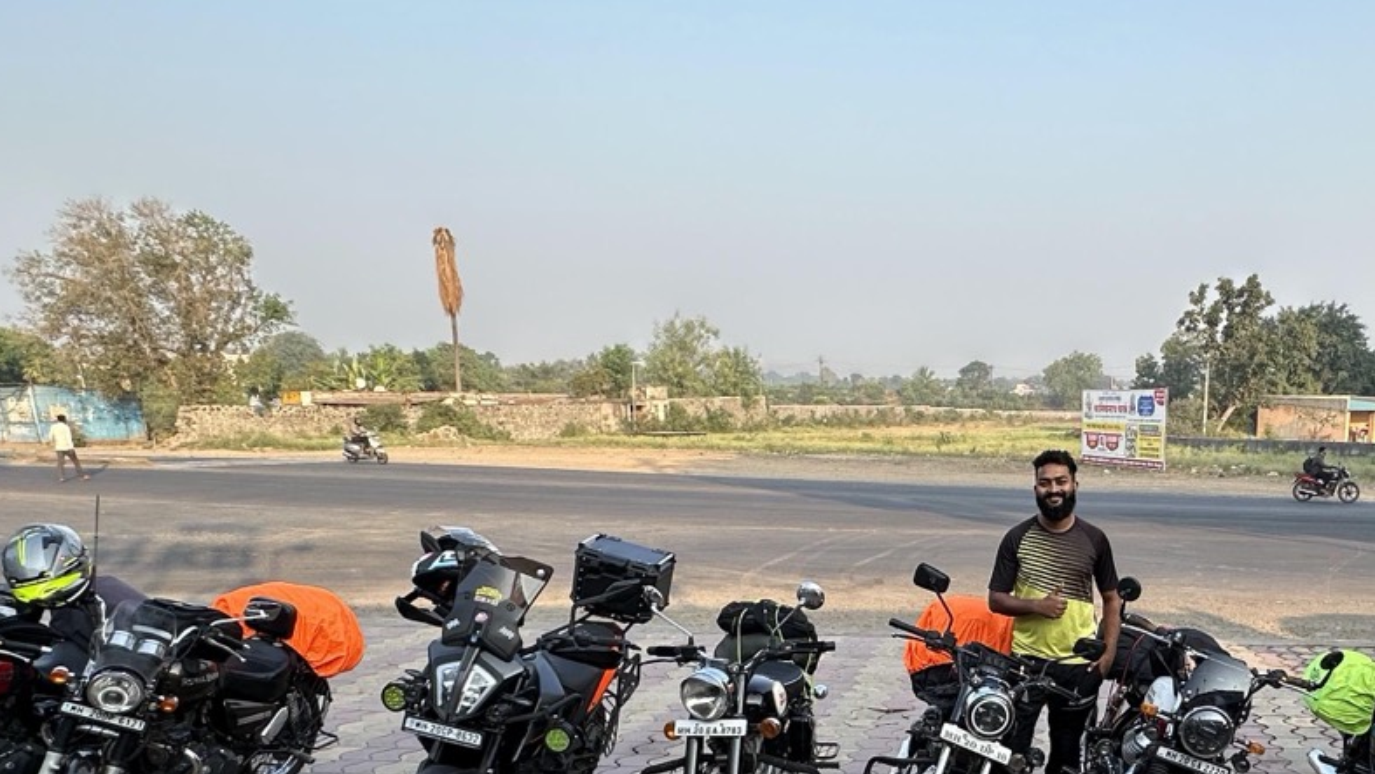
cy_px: 683
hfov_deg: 60.1
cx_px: 985
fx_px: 1130
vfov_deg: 35.7
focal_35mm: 31
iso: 40
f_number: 2.2
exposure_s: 1/469
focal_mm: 2.22
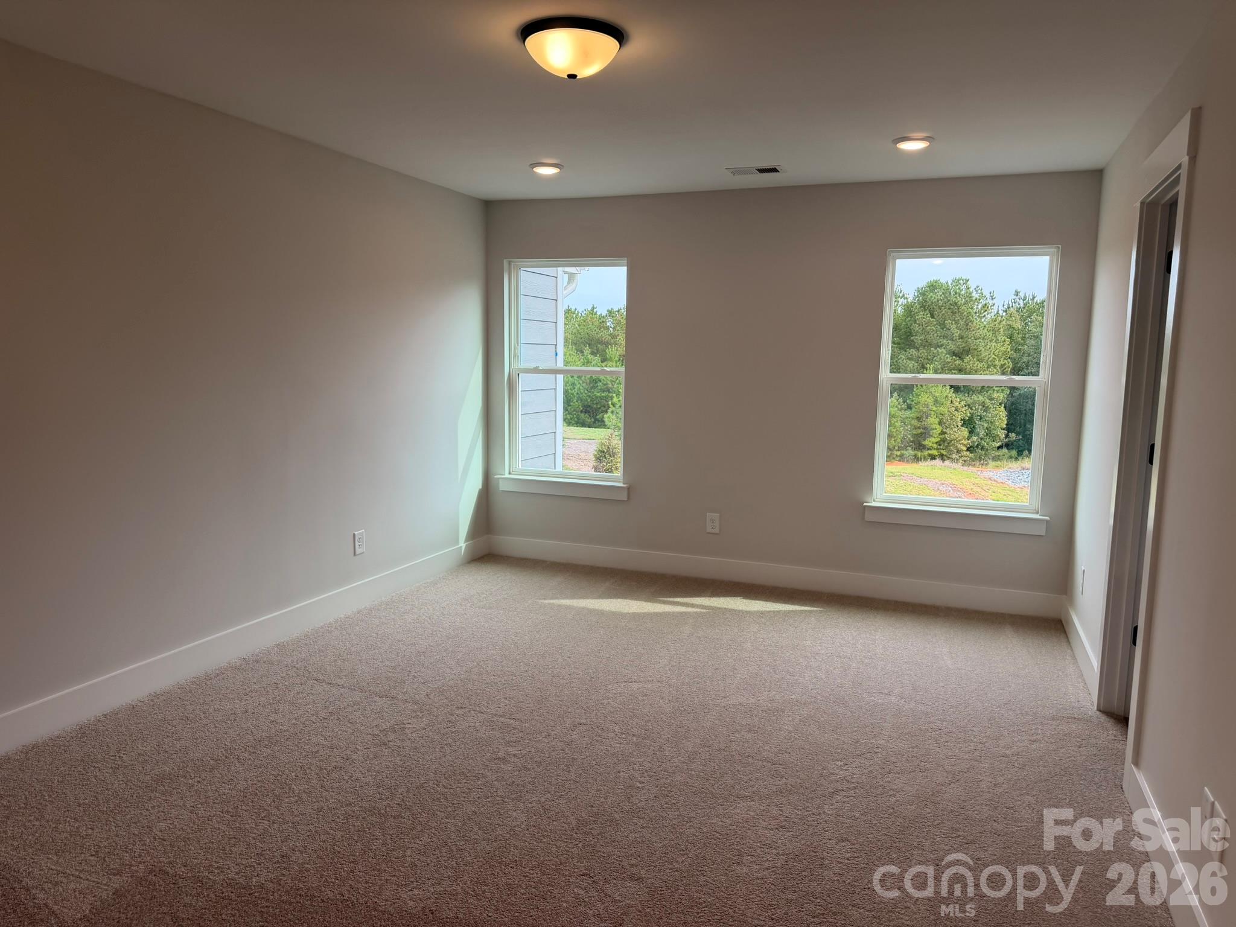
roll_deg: -1.9
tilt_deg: -7.1
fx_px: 857
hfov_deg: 71.6
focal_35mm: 24
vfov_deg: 56.8
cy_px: 464
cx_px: 618
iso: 100
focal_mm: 6.76
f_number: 1.78
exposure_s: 1/403
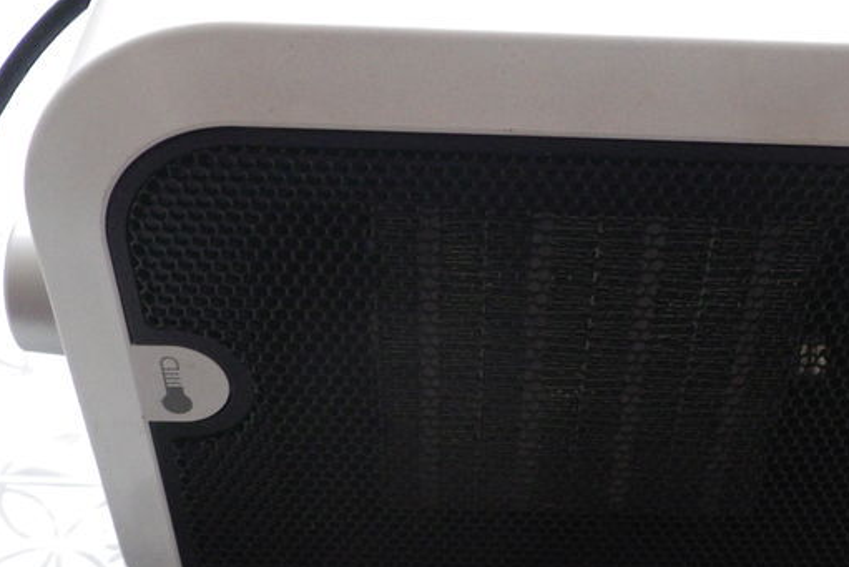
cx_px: 545
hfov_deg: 34.8
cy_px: 414
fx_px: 1345
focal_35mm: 57
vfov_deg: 23.6
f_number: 2.6
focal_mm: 4.9
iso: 320
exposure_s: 1/60
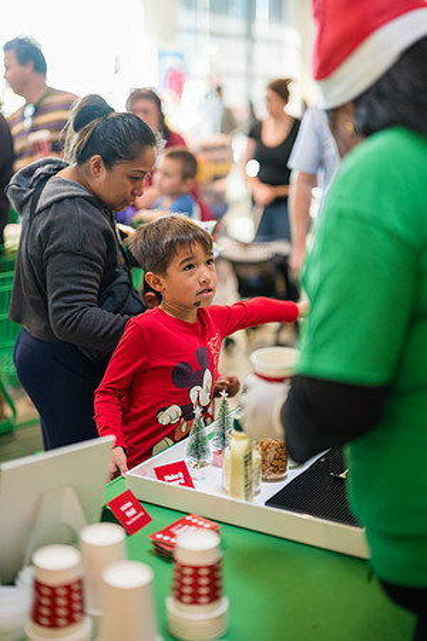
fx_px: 890
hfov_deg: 27.0
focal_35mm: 50
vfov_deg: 39.6
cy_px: 320
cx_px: 214
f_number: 1.2
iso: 800
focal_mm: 50
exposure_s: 1/400
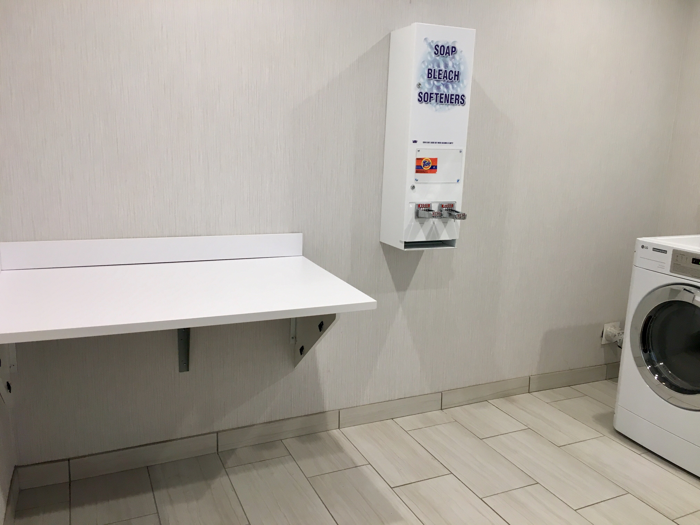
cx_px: 350
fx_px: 586
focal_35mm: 29
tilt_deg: -12.3
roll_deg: -1.6
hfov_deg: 61.7
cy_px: 262
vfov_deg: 48.2
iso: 50
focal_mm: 4.15
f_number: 2.2
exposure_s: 1/30
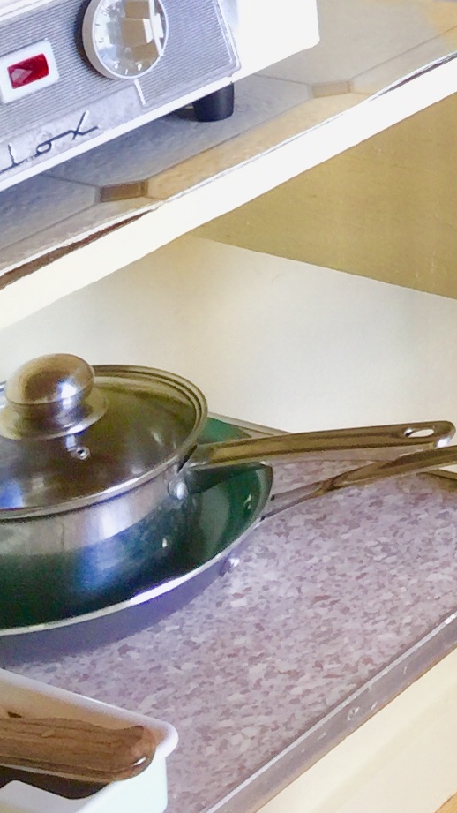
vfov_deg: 17.6
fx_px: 2413
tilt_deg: -10.5
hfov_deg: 9.7
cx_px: 1060
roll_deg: +1.7
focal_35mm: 112
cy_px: -320
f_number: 2.2
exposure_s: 1/30
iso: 40
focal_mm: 4.15
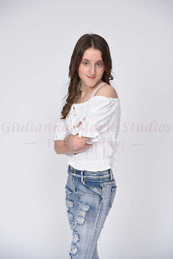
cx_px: 86
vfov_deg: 36.2
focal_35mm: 55
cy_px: 130
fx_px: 396
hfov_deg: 24.6
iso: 160
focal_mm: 55
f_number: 9
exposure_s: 1/125
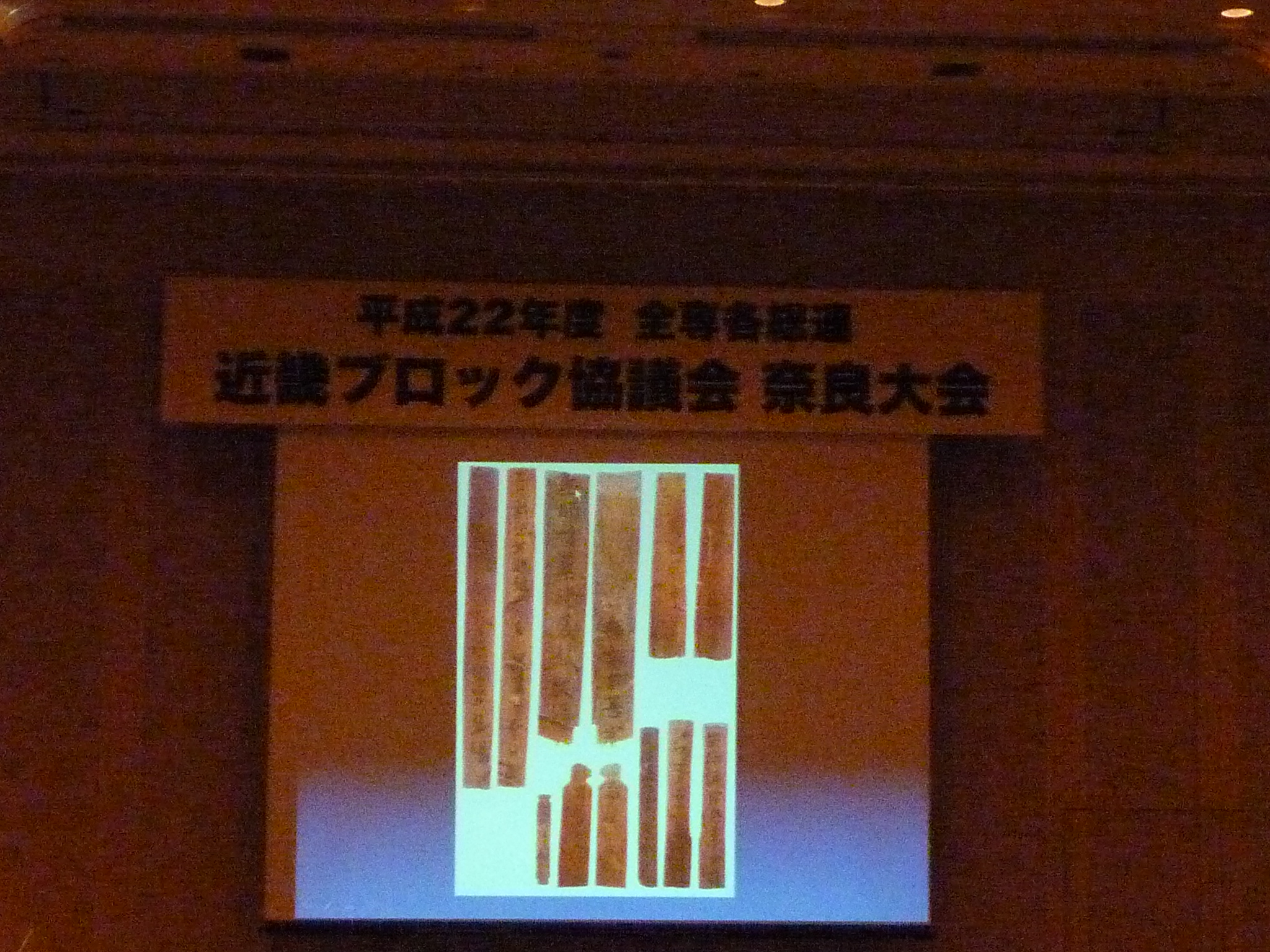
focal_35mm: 87
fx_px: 3192
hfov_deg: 22.5
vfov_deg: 17.0
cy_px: 476
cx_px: 635
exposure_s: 1/8
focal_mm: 7.9
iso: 1250
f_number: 3.8
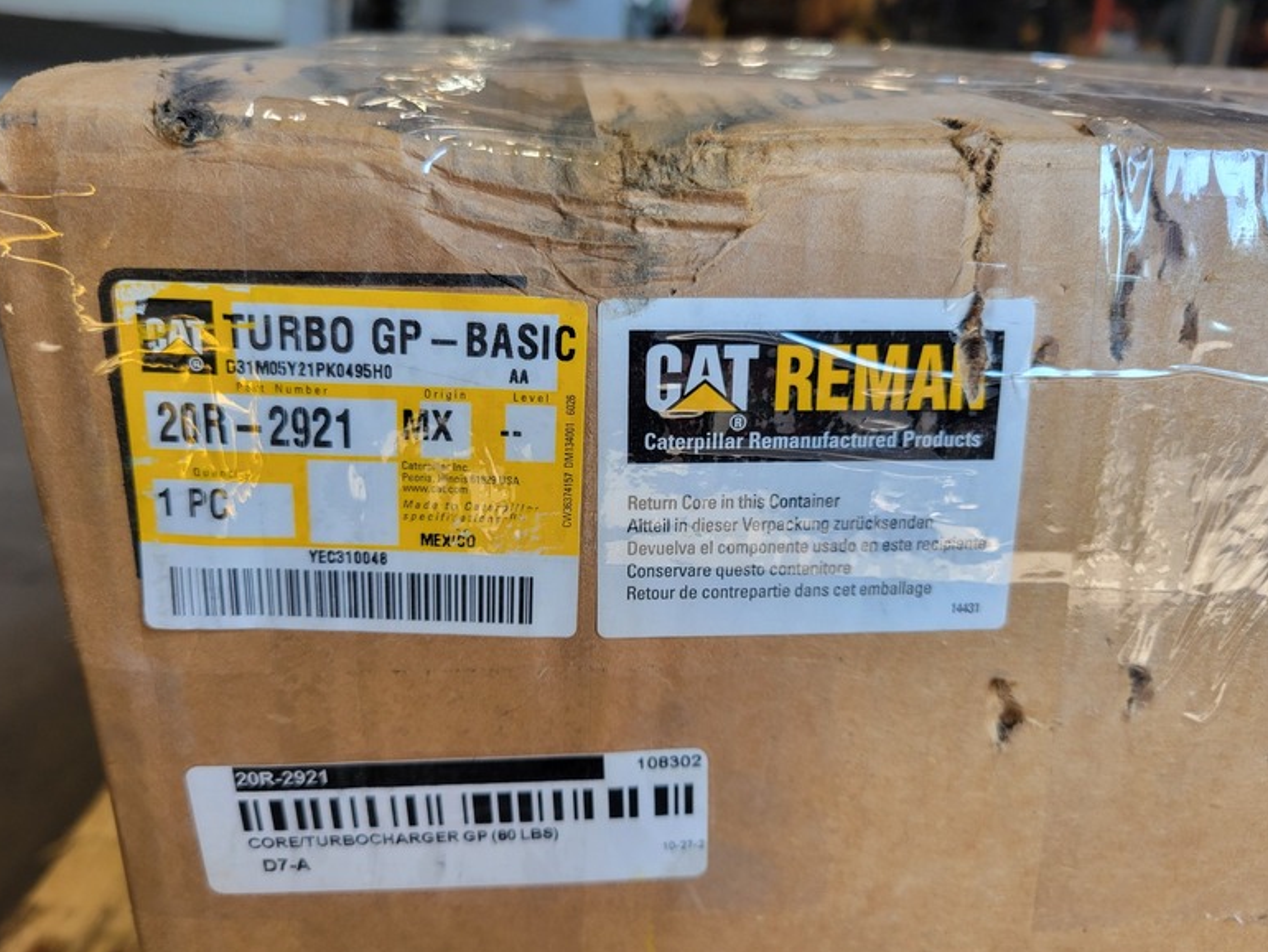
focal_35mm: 27
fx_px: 989
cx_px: 644
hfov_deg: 65.3
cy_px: 492
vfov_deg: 51.4
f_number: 1.8
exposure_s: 1/120
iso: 64
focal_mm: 5.4
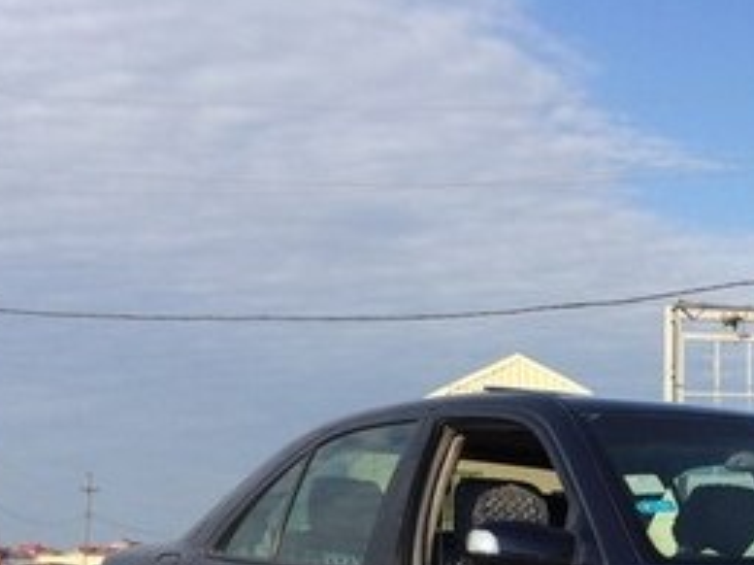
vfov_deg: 18.7
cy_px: 703
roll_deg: -0.7
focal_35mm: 74
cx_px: 777
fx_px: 1611
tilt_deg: -4.9
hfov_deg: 24.9
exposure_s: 1/2160
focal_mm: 4.15
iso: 32
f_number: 2.2
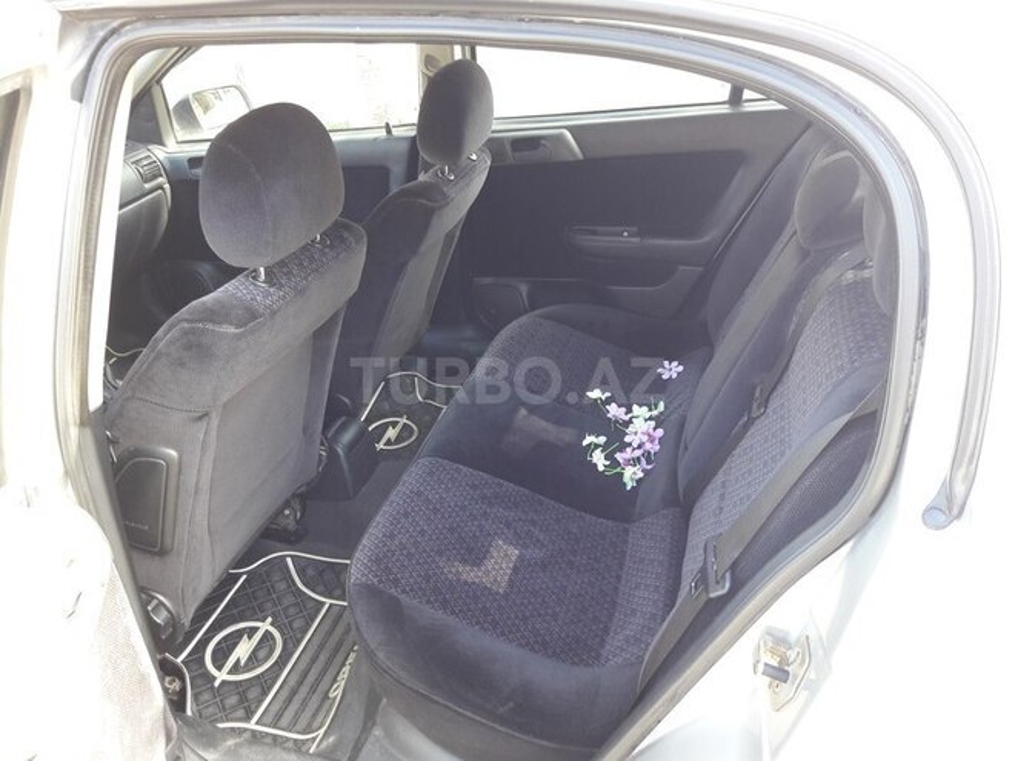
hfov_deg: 63.4
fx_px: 821
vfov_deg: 49.7
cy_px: 380
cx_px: 508
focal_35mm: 28
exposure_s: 1/33
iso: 64
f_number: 1.9
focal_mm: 3.7
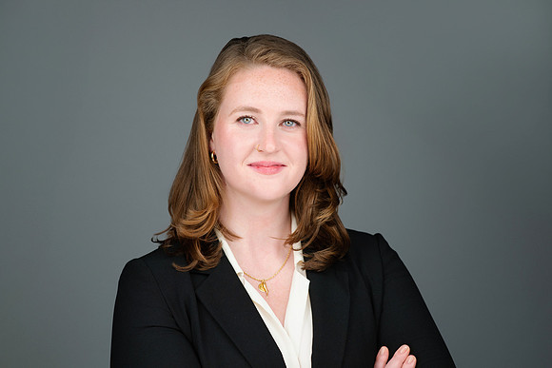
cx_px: 276
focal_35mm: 85
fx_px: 1304
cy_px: 184
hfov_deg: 23.9
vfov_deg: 16.1
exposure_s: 1/160
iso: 320
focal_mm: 85
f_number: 4
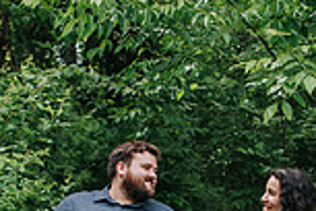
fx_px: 1378
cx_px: 204
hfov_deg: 13.1
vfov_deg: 8.6
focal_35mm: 157
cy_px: 293
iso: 250
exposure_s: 1/640
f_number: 3.2
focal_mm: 35
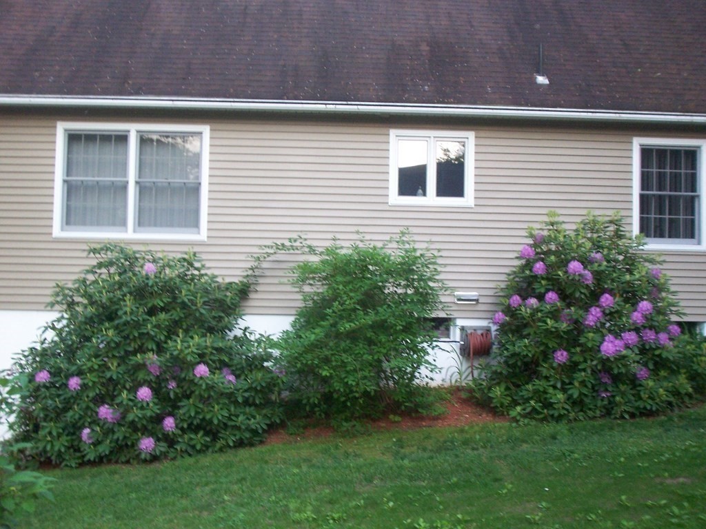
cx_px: 353
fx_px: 795
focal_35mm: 39
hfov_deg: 47.9
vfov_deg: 36.8
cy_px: 264
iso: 200
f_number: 3.9
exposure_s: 1/60
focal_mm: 6.4
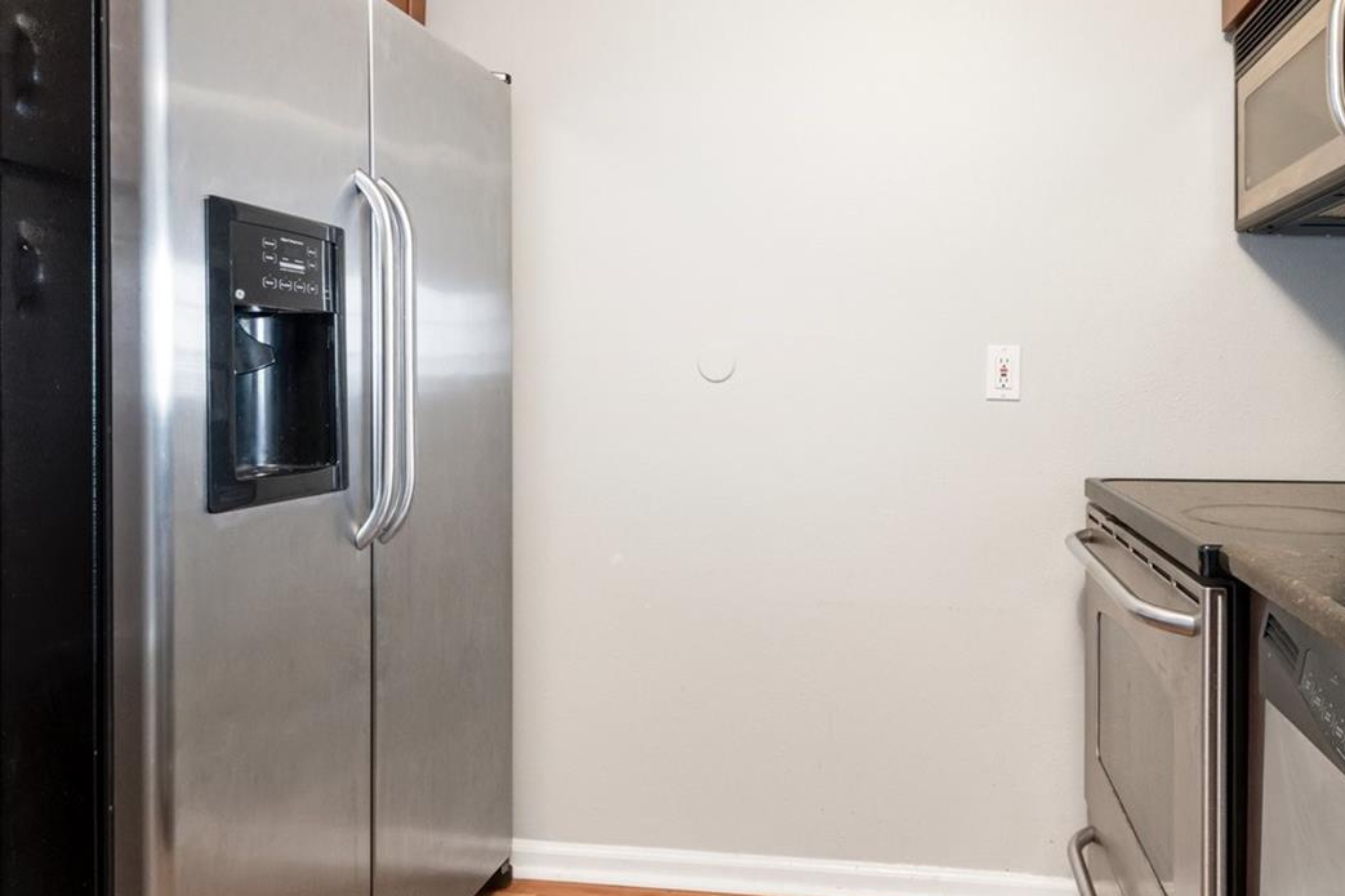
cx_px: 825
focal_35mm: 23
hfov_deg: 75.0
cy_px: 378
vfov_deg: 54.8
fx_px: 859
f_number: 7.1
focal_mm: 10
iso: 400
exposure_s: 1/2
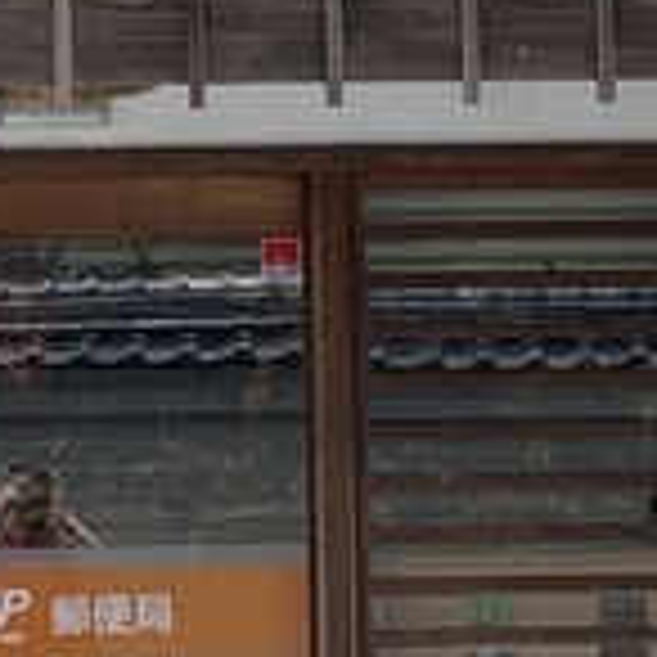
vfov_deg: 9.0
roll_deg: +0.3
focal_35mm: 189
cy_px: -351
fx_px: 4058
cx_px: 270
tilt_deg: +14.3
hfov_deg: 9.3
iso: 25
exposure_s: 1/783
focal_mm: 4.25
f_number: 1.8
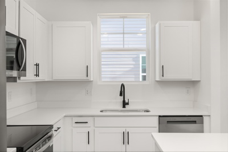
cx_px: 114
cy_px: 76
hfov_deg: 54.4
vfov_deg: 37.9
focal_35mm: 35
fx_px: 222
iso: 100
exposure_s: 1/5
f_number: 8
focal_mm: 35
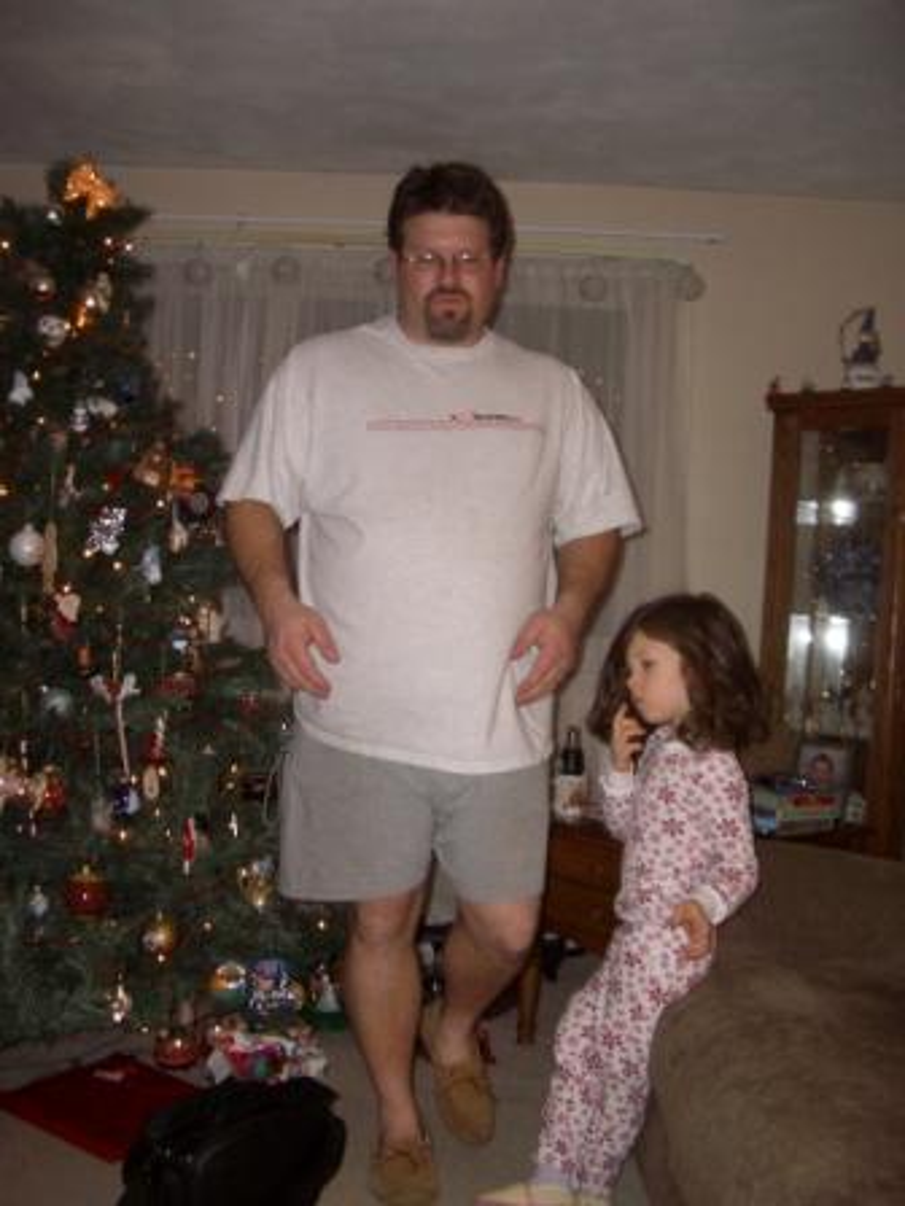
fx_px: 1220
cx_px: 452
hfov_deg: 40.7
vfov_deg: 52.6
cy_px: 603
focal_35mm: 35
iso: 100
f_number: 2.6
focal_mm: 5.8
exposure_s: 1/60
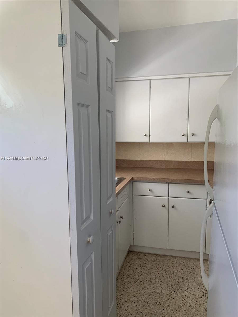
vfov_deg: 67.3
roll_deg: -0.8
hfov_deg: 53.1
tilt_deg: -7.4
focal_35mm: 26
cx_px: 119
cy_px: 158
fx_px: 238
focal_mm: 4.25
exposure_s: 1/110
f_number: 1.8
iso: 100
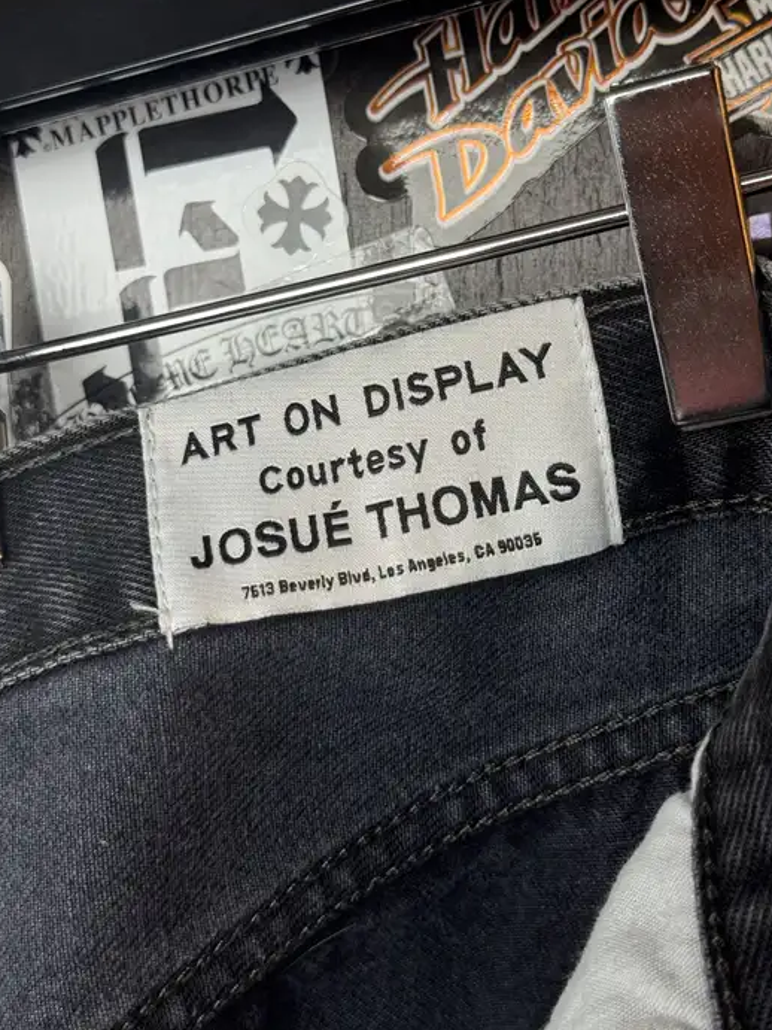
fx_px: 1487
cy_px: 498
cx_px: 398
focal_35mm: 50
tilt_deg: -1.9
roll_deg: +0.8
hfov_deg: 29.1
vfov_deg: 38.2
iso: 64
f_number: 1.78
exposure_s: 1/100
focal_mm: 6.76
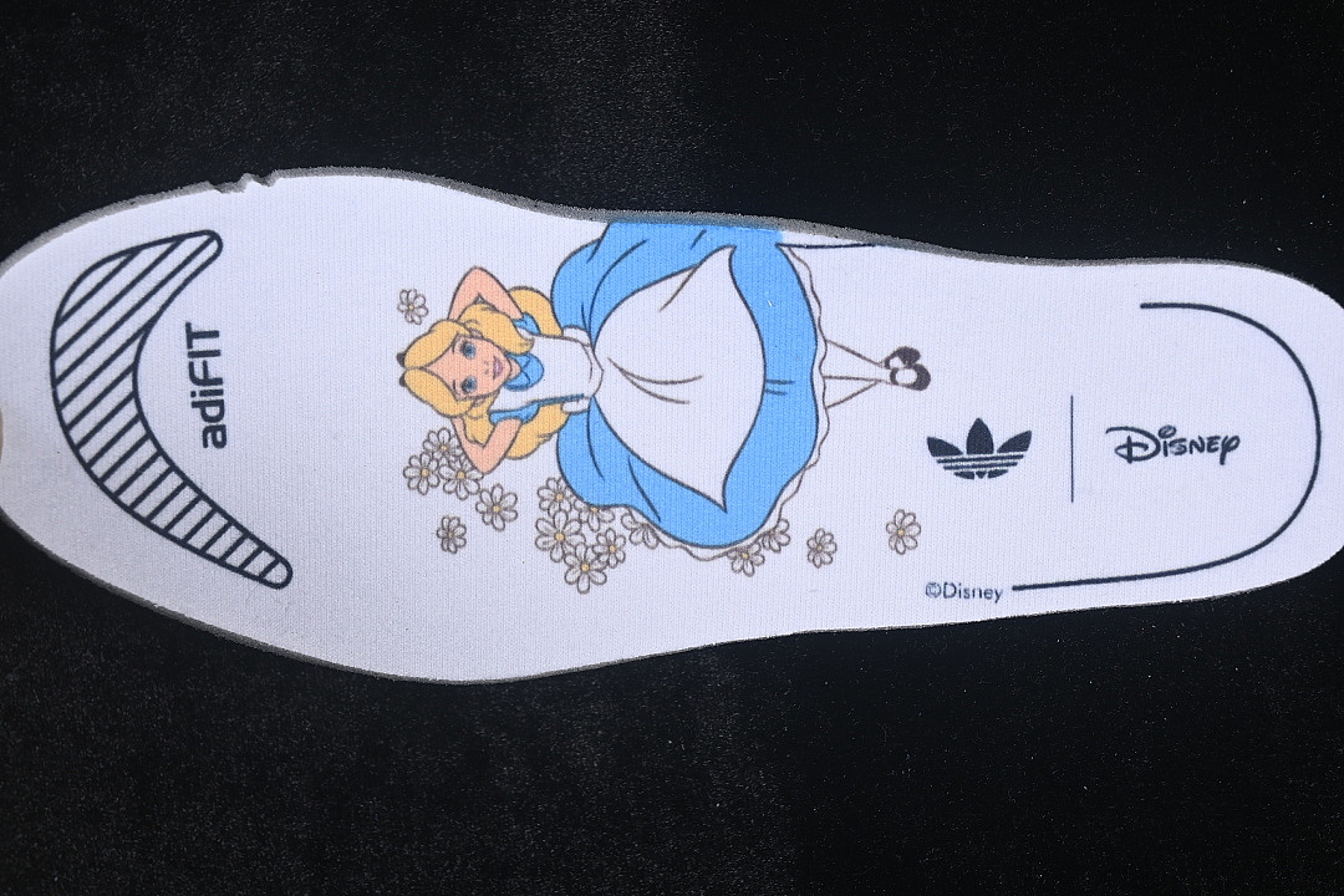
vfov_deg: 18.2
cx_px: 672
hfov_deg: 27.0
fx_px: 2800
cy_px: 448
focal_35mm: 75
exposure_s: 1/80
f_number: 7.1
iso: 160
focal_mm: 50
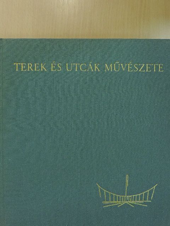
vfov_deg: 46.8
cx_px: 85
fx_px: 262
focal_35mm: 40
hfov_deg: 36.0
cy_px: 113
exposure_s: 1/100
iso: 800
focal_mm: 7.1
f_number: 3.3
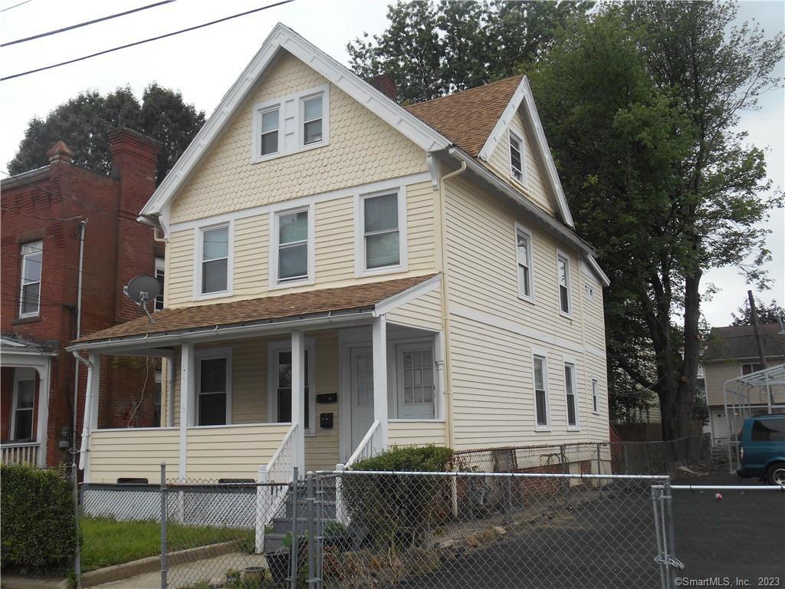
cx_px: 392
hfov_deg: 52.6
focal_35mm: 35
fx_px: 794
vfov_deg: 40.7
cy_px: 294
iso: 80
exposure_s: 1/320
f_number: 3.7
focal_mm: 6.3
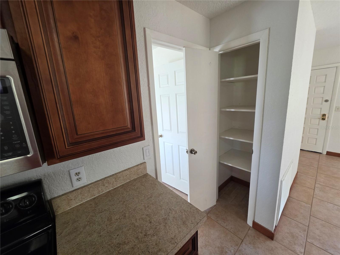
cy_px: 128
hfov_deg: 106.2
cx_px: 170
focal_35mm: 13
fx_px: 128
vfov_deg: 89.9
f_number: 1.9
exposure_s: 1/60
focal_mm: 2.2
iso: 160
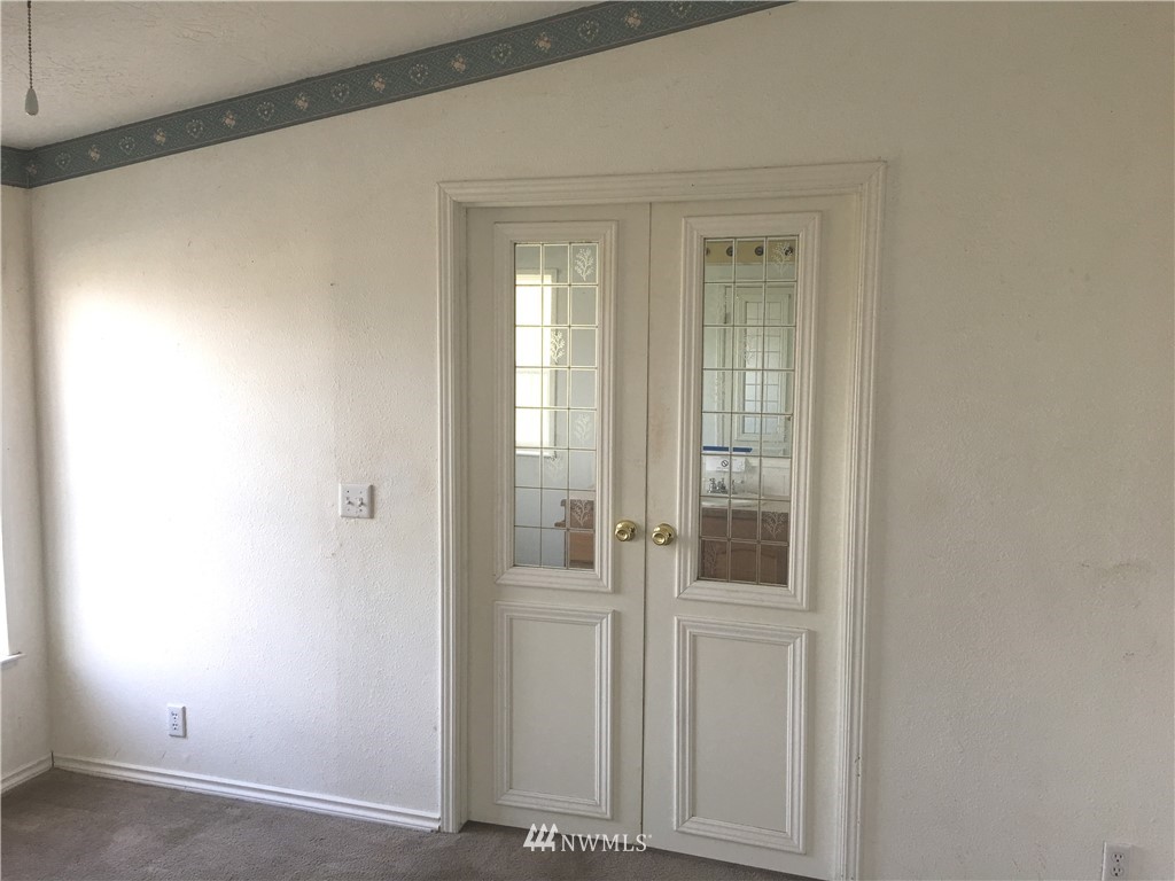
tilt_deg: -4.3
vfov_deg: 48.2
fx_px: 984
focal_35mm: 29
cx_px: 588
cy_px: 440
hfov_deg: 61.7
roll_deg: -0.4
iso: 25
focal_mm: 4.15
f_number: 2.2
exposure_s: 1/40
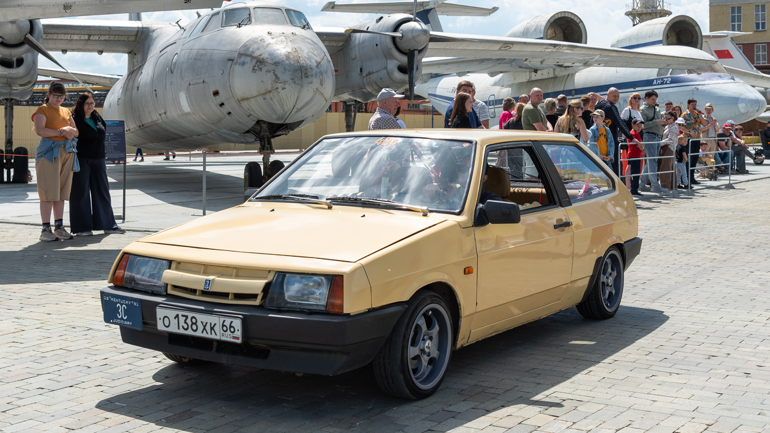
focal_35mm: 36
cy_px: 216
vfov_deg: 32.8
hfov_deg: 55.3
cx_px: 383
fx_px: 735
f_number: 7.1
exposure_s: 1/800
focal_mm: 34
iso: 200
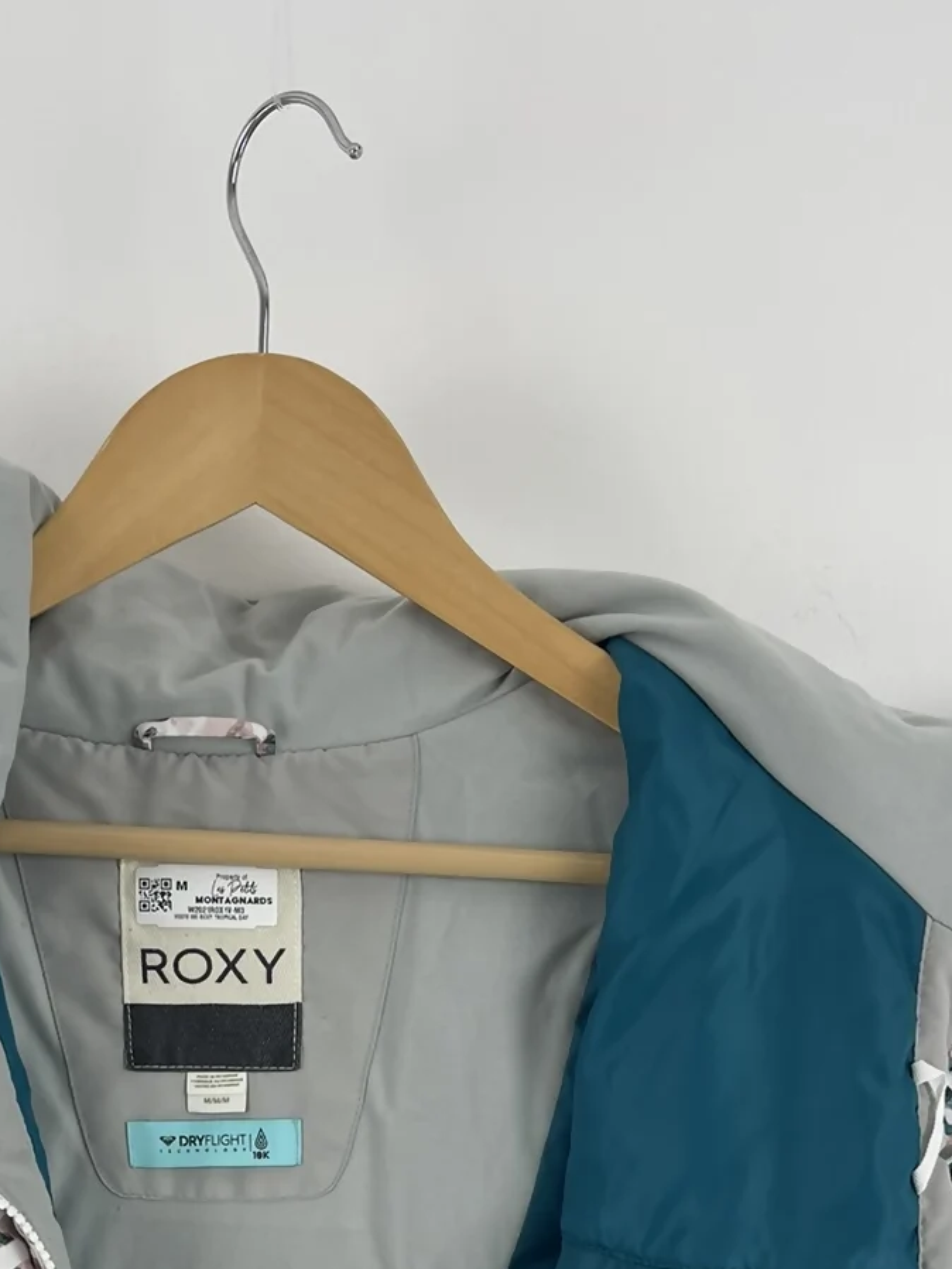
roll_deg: +0.6
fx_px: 2089
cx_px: 282
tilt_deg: -12.4
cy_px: 1368
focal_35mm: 57
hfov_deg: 25.5
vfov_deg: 30.5
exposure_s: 1/105
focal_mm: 5.1
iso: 32
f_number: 1.6
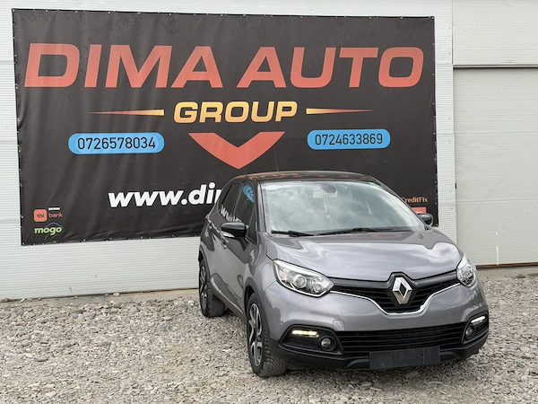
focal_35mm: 48
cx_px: 269
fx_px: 746
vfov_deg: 30.3
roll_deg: +2.2
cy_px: 202
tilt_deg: -1.1
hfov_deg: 39.7
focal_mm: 6.76
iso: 80
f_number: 1.78
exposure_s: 1/962
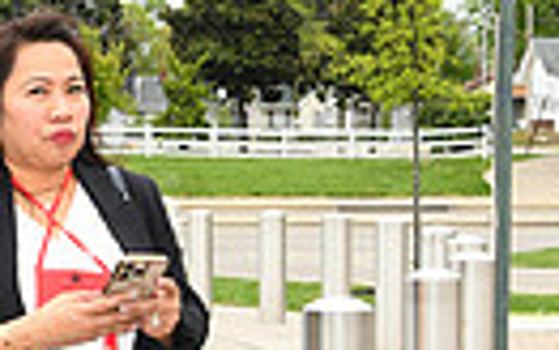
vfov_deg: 9.7
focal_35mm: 135
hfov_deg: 15.1
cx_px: -60
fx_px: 2058
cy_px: 258
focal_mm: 30
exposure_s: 1/125
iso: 800
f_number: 6.3
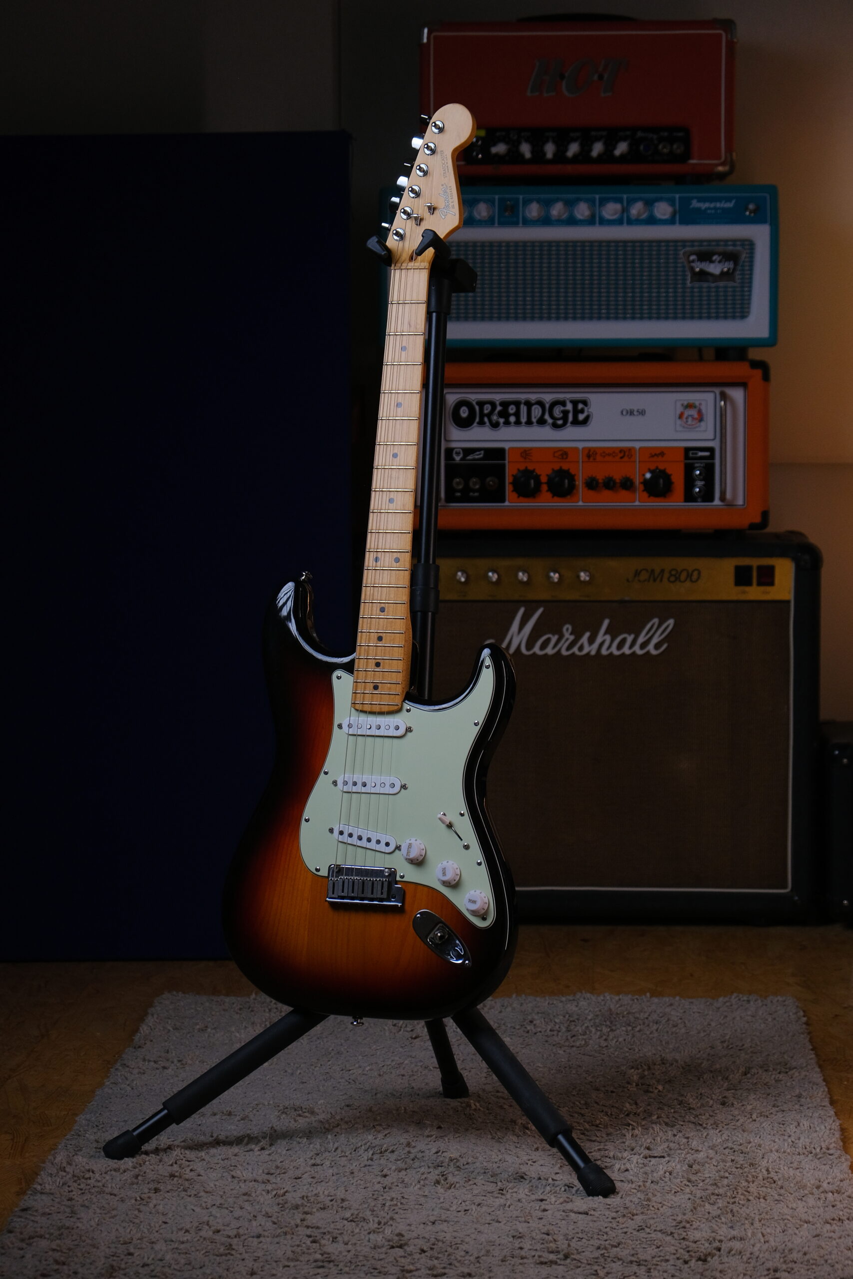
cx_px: 426
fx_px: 2949
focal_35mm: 83
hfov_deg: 16.5
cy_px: 640
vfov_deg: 24.5
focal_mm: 55
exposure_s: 1/250
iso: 640
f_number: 4.5
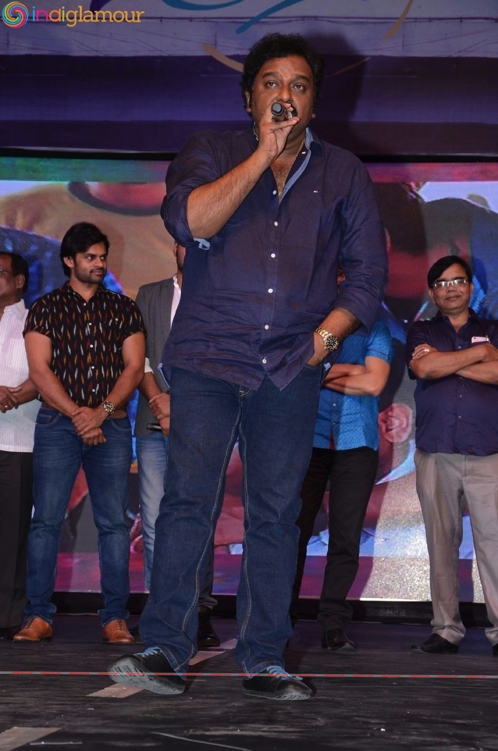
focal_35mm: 105
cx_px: 249
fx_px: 2188
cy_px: 376
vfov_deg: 19.5
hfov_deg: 13.0
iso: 800
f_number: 5.6
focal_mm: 70
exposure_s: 1/125
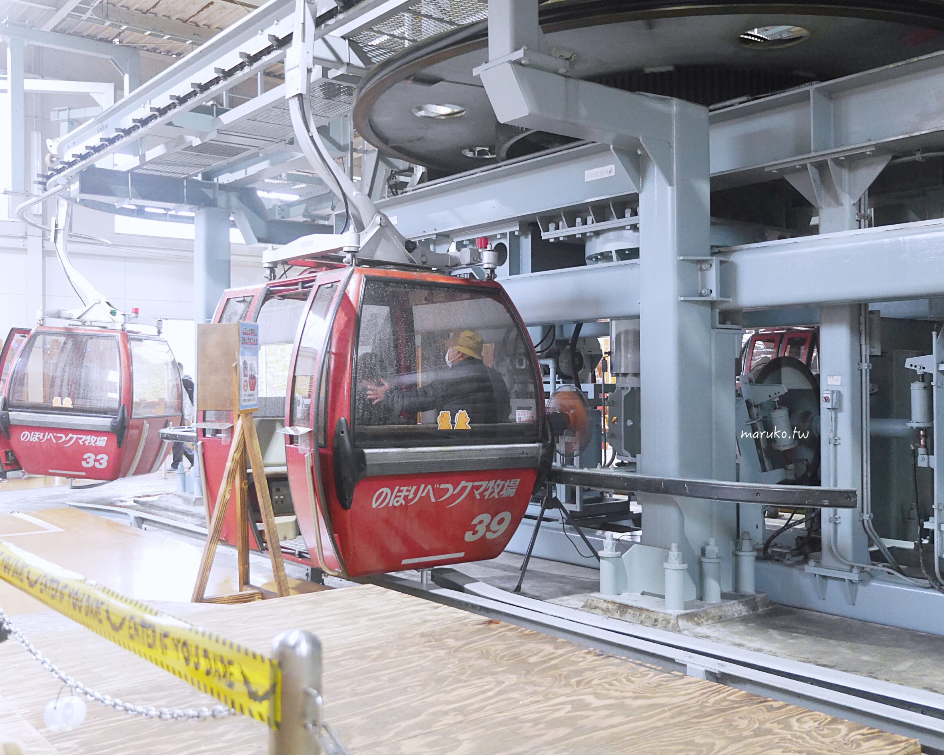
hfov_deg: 50.3
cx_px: 479
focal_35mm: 36
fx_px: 1006
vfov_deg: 41.2
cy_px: 375
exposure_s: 1/60
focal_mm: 17
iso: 2500
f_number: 2.8
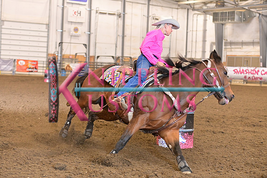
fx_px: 519
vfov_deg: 19.5
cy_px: 89
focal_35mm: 70
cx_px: 134
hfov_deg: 28.8
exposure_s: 1/250
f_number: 3.5
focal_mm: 70
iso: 2500
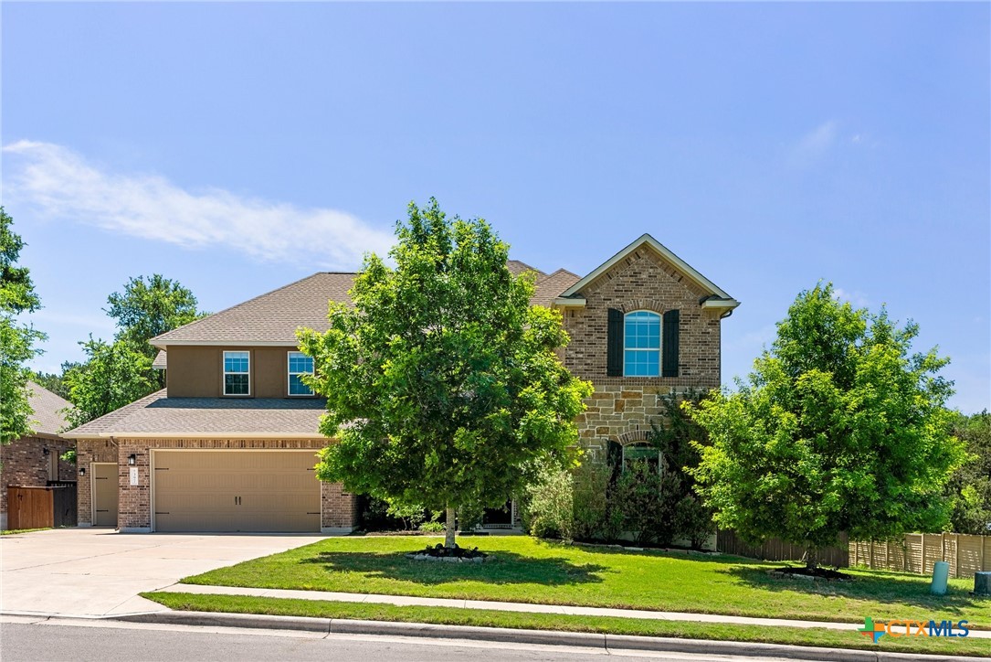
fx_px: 854
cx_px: 496
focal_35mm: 31
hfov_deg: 60.3
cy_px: 331
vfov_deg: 42.4
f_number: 7.1
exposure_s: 1/60
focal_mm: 31
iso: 100
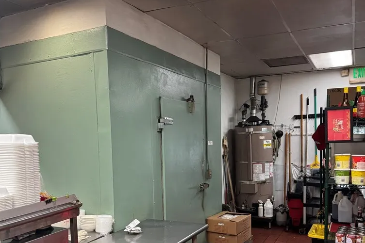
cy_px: 159
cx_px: 182
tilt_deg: -3.9
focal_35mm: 34
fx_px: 345
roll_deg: -1.1
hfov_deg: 55.8
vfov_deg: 38.5
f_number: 1.78
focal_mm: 6.76
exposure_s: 1/60
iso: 500
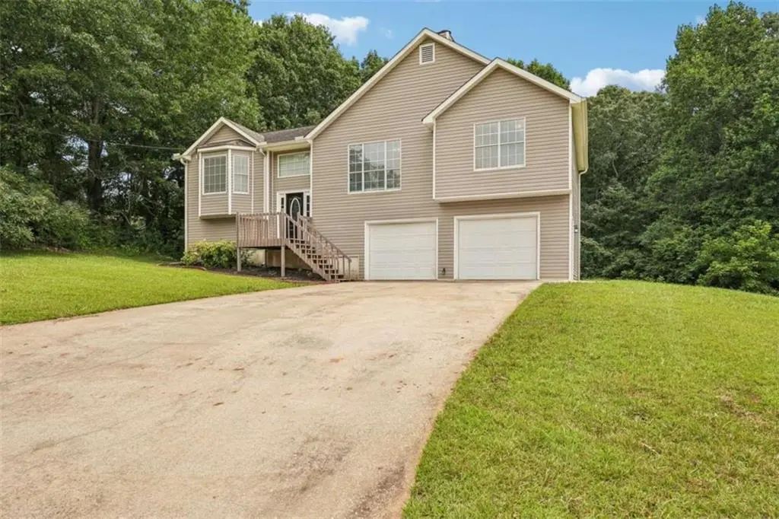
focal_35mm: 22
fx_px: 476
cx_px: 390
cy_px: 260
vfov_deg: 57.2
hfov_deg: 78.6
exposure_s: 1/2000
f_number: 8
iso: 800
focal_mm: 22
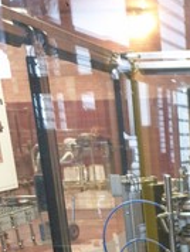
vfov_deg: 24.8
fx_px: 511
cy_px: 310
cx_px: 254
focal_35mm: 70
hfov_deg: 19.3
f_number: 1.5
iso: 320
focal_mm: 4.3
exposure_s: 1/33
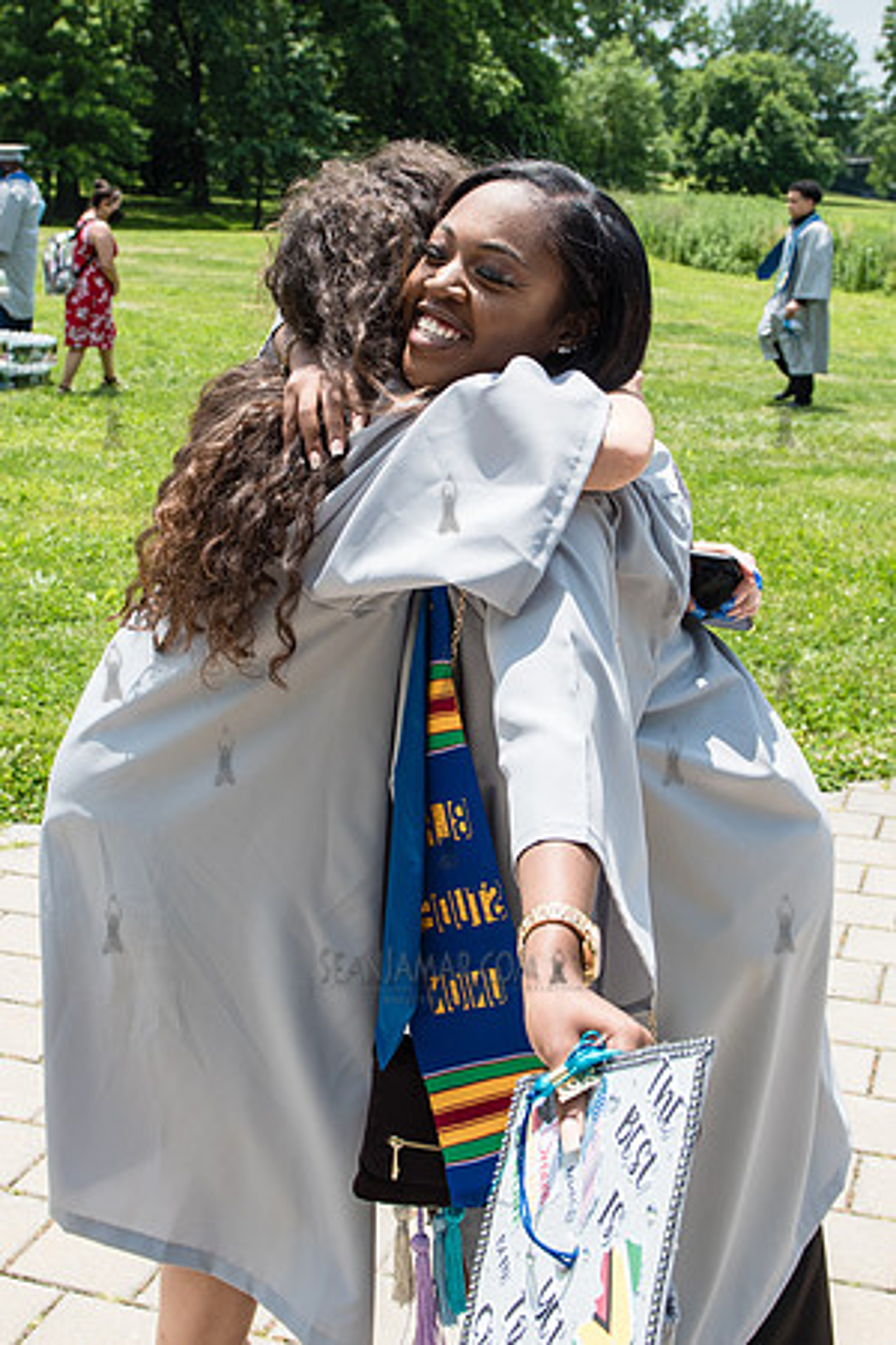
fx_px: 1923
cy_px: 520
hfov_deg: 26.2
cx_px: 467
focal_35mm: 52
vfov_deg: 38.3
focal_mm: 28
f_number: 5.6
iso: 200
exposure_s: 1/800
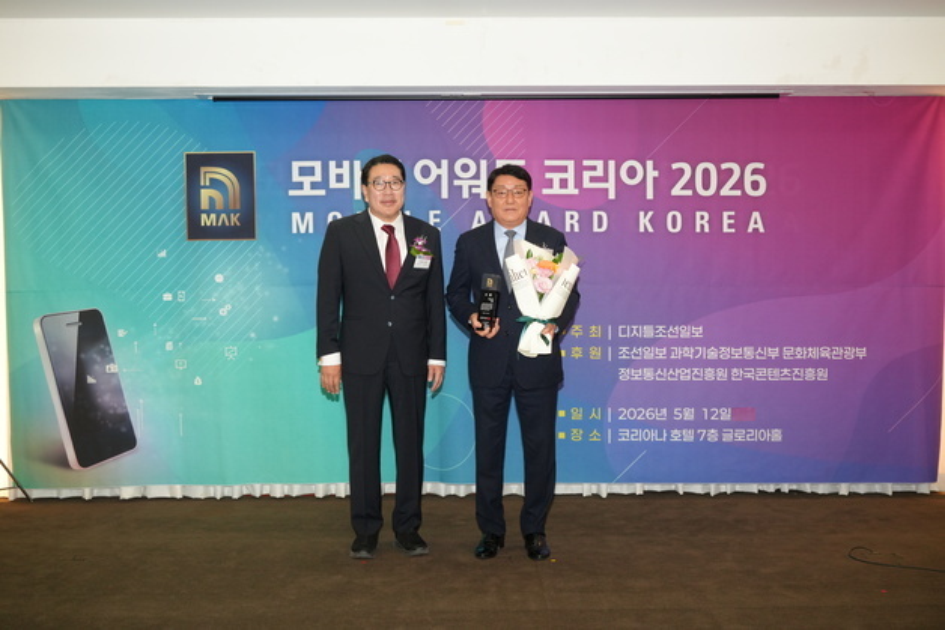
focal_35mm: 39
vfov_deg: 34.2
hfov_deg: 49.5
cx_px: 472
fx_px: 1024
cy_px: 315
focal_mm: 39
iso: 1600
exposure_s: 1/250
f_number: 5.6
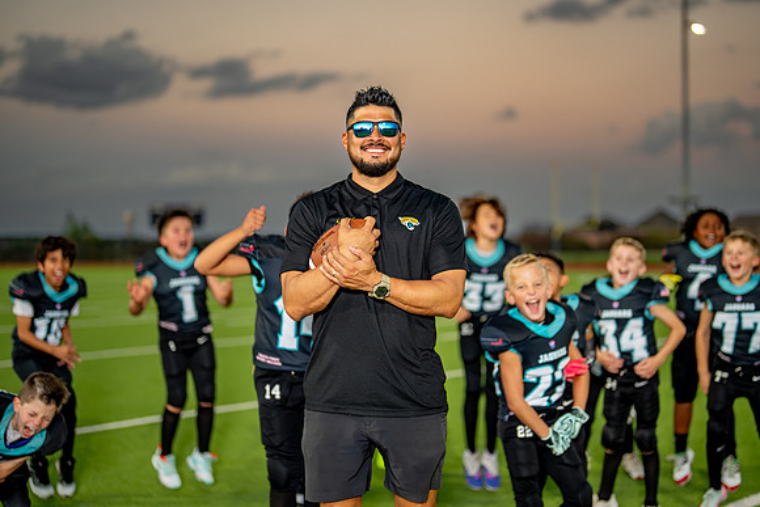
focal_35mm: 54
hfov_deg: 36.6
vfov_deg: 24.9
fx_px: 1149
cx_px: 390
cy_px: 235
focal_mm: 50
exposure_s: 1/400
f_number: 1.2
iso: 160
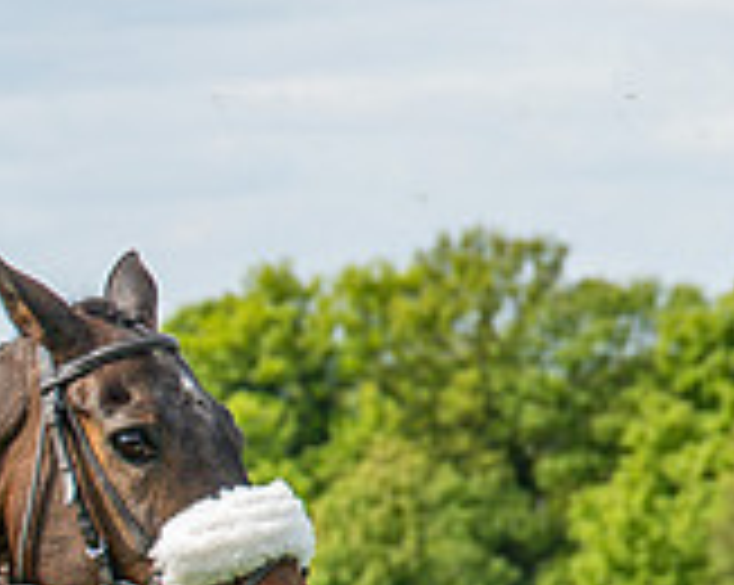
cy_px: 943
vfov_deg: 3.4
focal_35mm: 450
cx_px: -686
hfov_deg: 4.3
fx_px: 9764
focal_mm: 70
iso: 400
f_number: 4
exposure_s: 1/1600
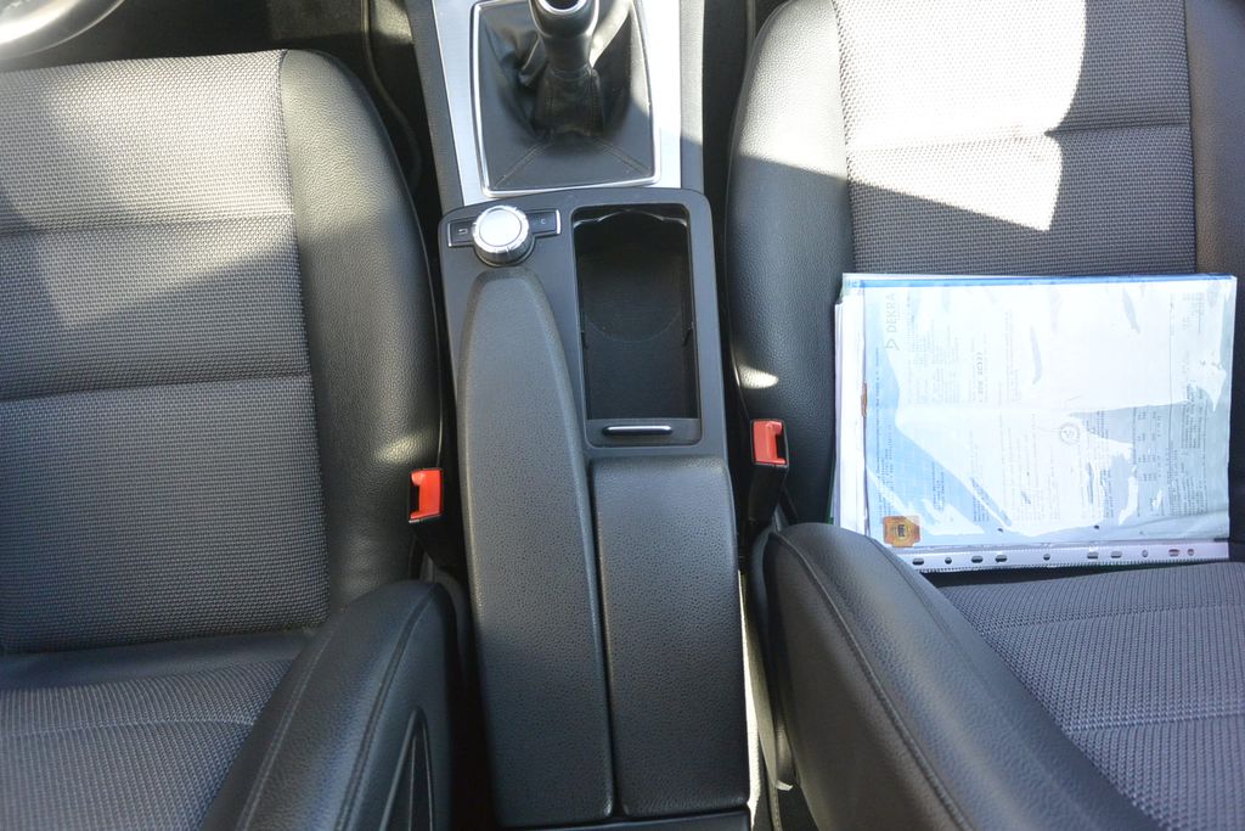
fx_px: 934
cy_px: 416
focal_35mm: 27
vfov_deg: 47.9
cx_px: 622
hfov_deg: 67.4
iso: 250
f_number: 3.5
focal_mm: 10
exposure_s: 1/125
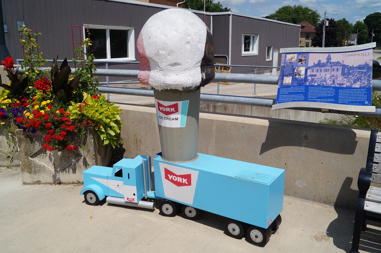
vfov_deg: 43.6
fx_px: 317
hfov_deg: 61.9
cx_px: 190
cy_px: 126
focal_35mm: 30
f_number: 10
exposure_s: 1/250
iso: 100
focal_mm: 20
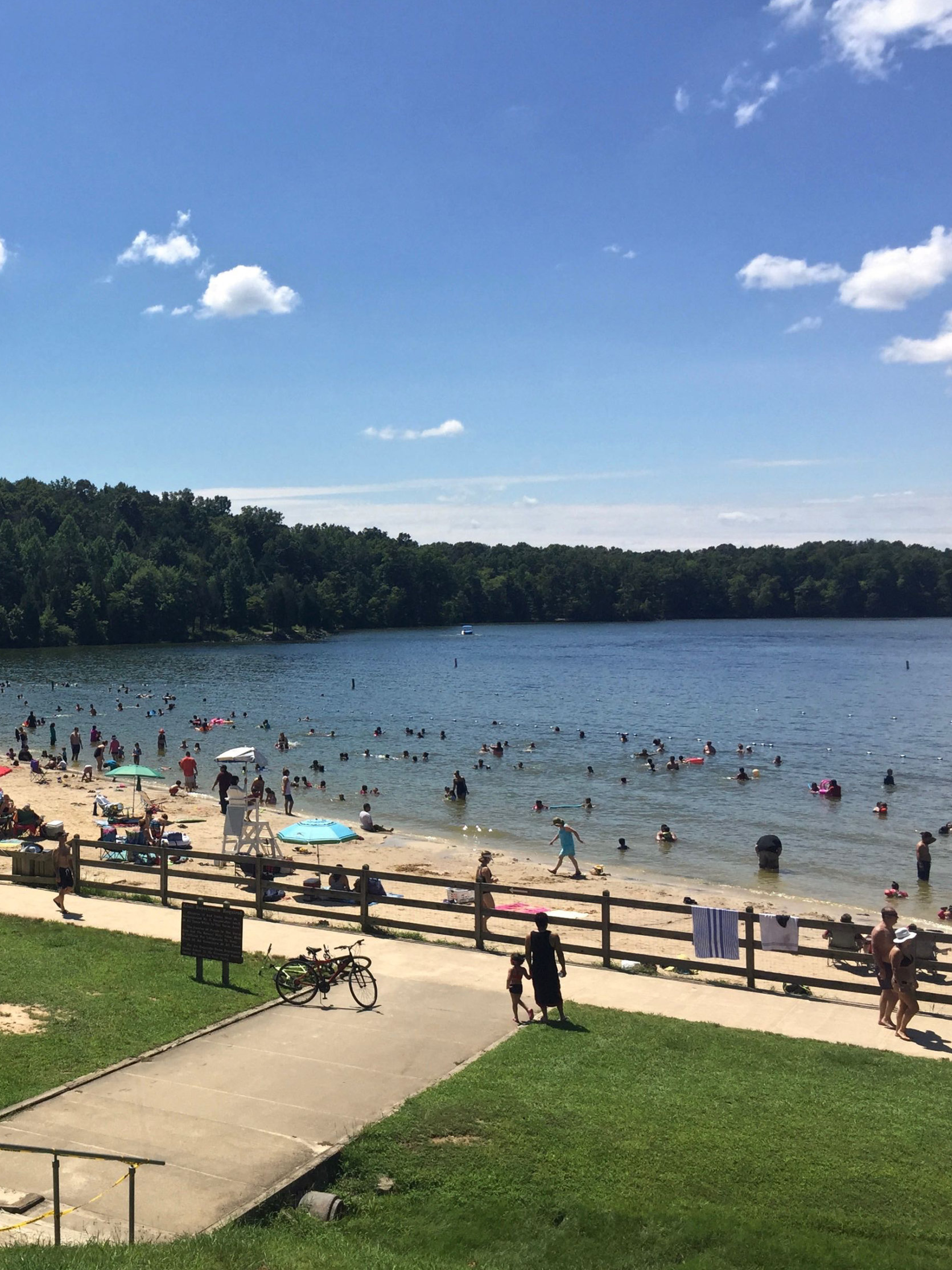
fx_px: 1430
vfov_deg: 47.9
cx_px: 130
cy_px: 631
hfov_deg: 35.1
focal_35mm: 39
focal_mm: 4.15
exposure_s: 1/2825
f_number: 2.2
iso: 32
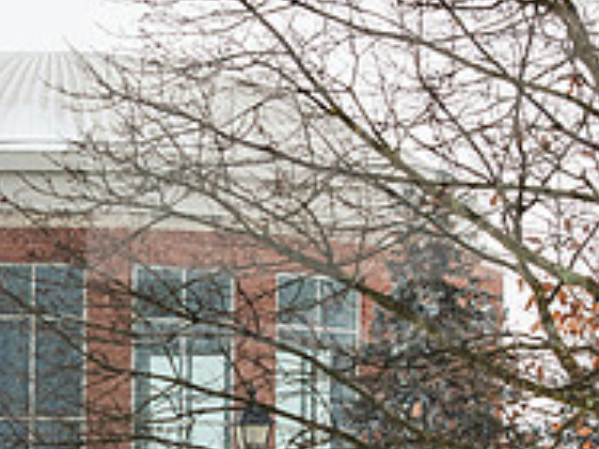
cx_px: -10
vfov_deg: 5.0
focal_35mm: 298
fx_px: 5153
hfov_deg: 6.6
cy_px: 399
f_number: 4.5
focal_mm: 100
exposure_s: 1/250
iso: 320
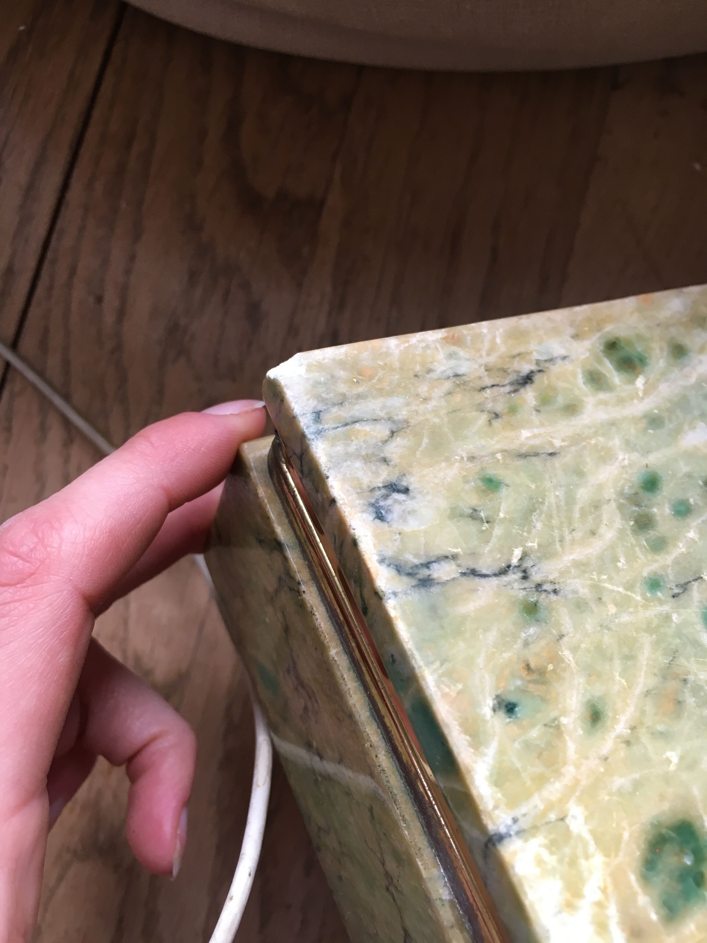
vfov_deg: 61.7
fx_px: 790
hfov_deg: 48.2
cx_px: 354
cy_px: 472
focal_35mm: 29
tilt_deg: -84.4
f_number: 2.2
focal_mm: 4.15
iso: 80
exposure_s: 1/33
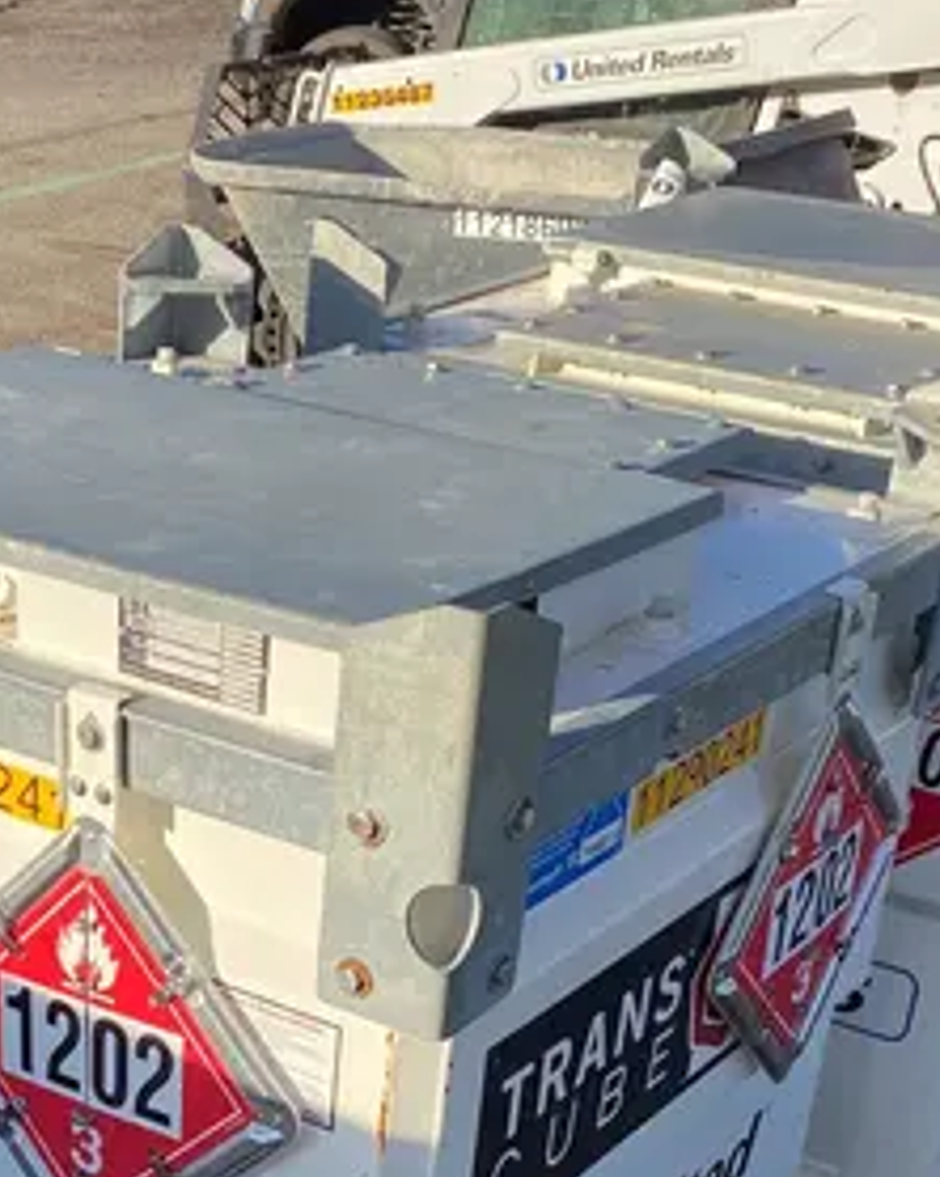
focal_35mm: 67
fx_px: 2333
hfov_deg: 22.4
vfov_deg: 27.0
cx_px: 161
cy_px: 1124
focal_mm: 4.25
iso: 32
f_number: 1.8
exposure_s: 1/1182
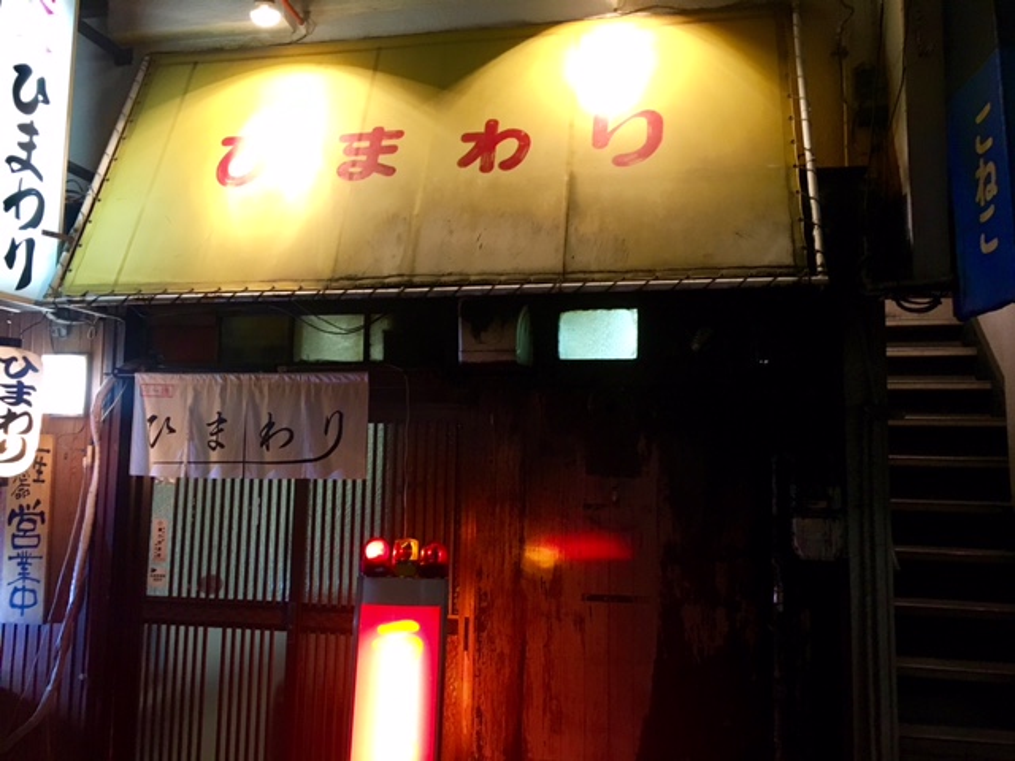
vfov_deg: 48.2
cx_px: 508
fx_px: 850
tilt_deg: +5.1
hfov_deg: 61.7
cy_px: 380
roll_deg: -2.3
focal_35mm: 29
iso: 200
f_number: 2.2
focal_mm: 4.15
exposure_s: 1/30
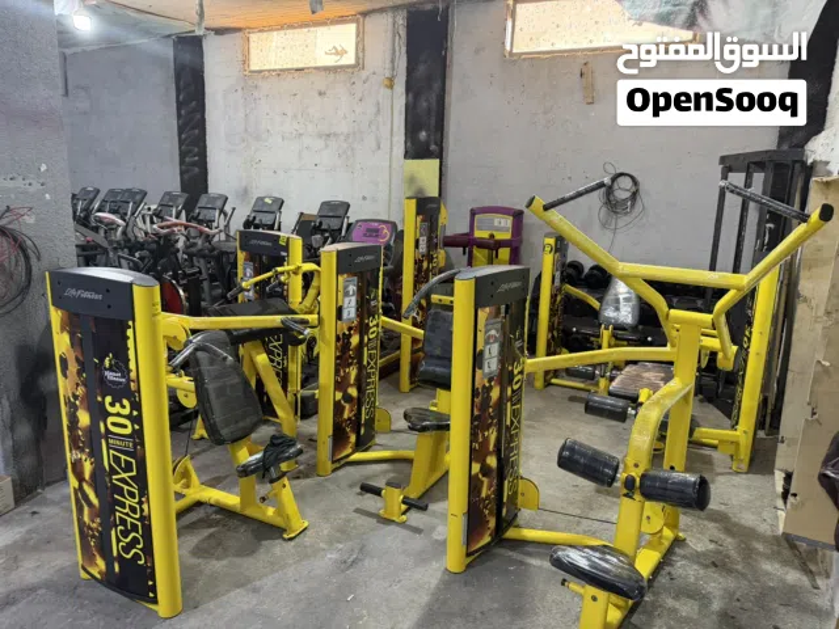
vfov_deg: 56.8
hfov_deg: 71.6
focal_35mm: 24
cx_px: 420
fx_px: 582
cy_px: 314
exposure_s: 1/50
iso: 400
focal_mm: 6.76
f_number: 1.78
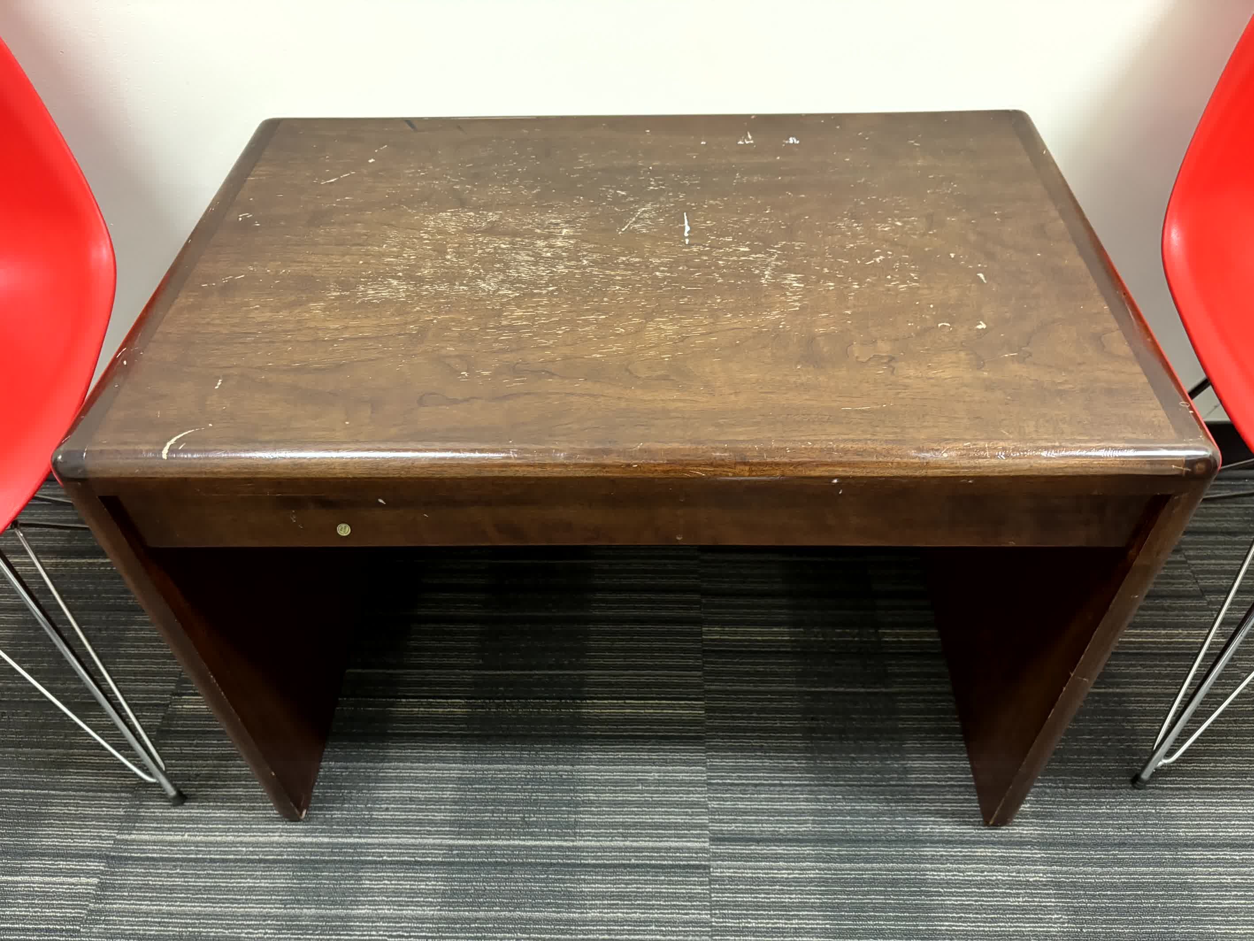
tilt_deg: -45.3
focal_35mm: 26
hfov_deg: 67.3
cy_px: 470
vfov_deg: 53.1
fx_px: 942
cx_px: 627
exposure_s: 1/50
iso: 500
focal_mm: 5.96
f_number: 1.6
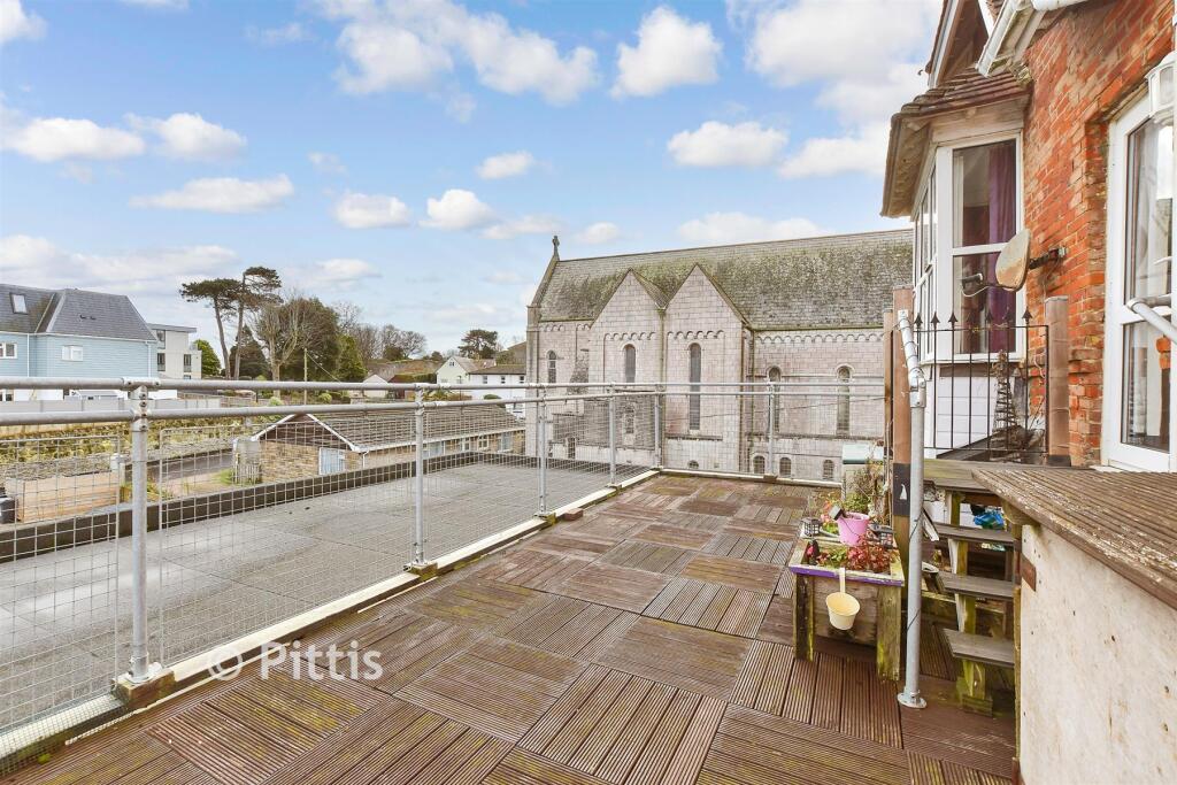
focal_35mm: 15
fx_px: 490
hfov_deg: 100.4
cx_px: 588
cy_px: 392
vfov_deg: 77.3
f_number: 8
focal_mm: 10
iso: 160
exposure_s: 1/30
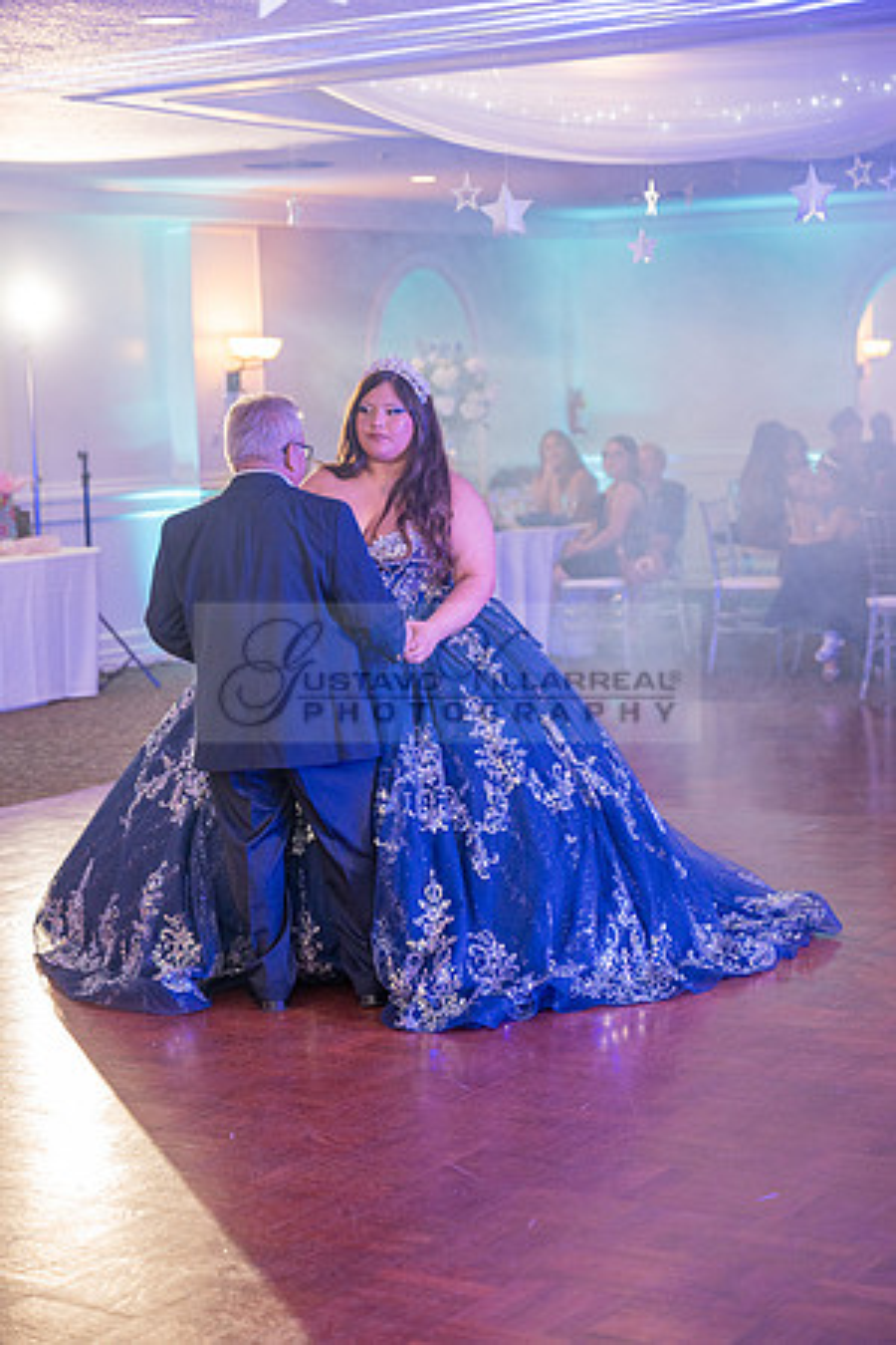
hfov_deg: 19.5
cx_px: 448
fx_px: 2613
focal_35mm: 70
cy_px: 672
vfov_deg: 28.8
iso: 1250
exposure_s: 1/200
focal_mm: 70
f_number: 2.8
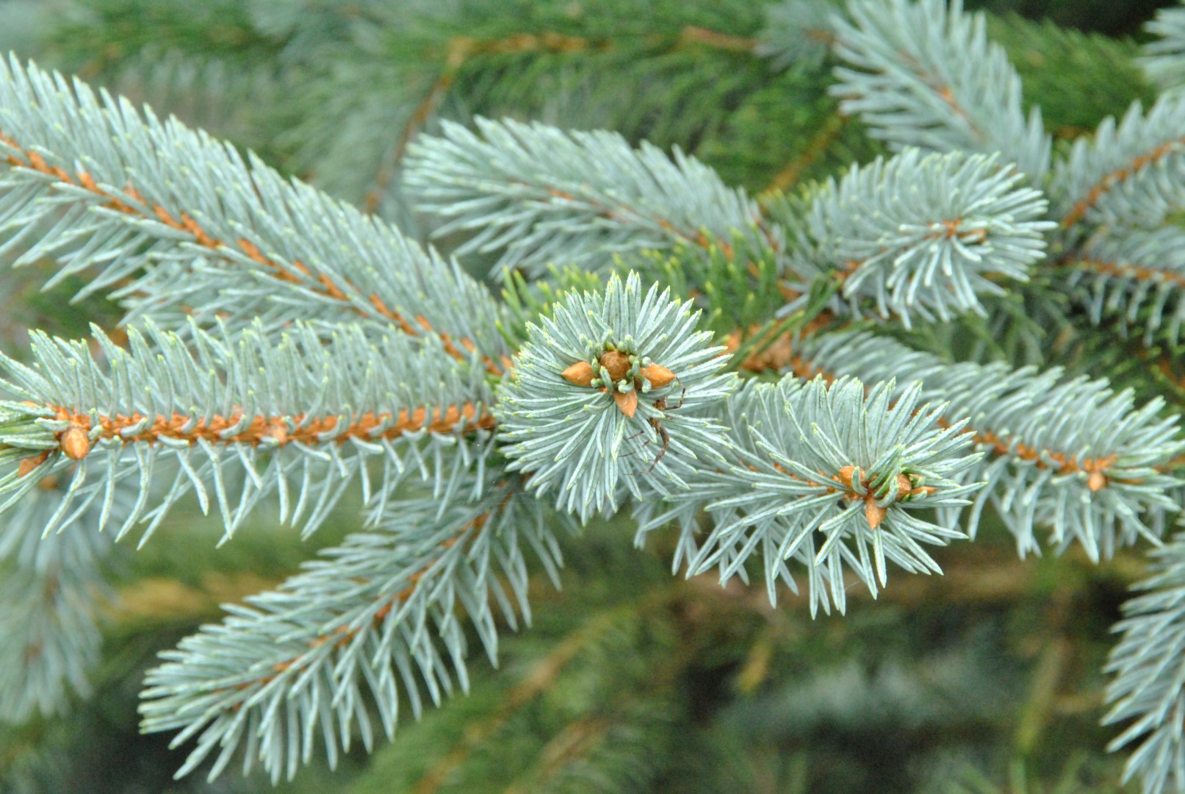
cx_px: 592
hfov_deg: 10.1
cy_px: 397
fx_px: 6674
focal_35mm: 202
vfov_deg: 6.8
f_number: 13
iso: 1600
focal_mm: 135
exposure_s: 1/60
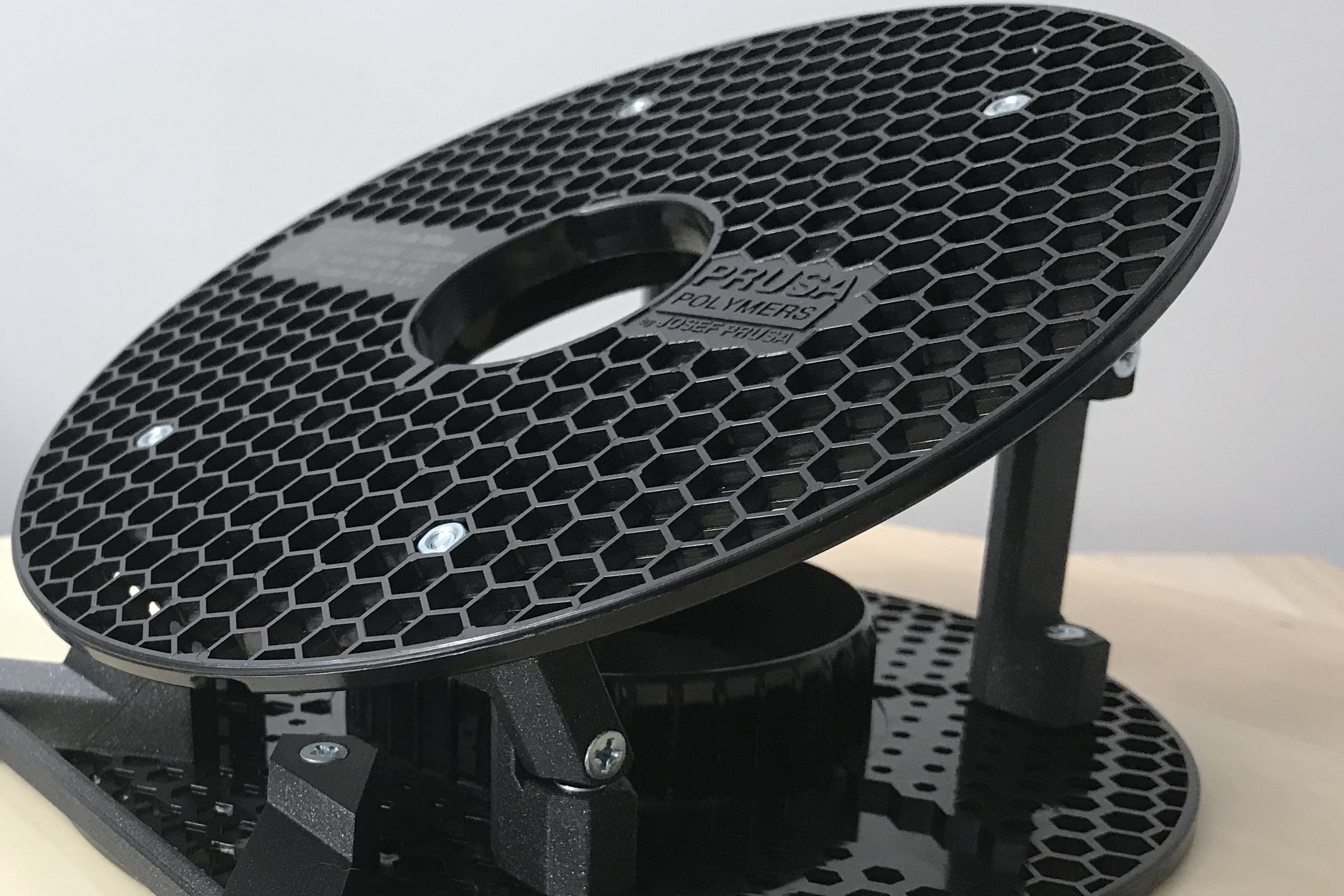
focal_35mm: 42
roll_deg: +0.9
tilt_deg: -19.4
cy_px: 685
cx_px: 421
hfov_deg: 45.5
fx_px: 1568
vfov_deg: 31.3
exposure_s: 1/15
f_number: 1.8
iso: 40
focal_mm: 3.99
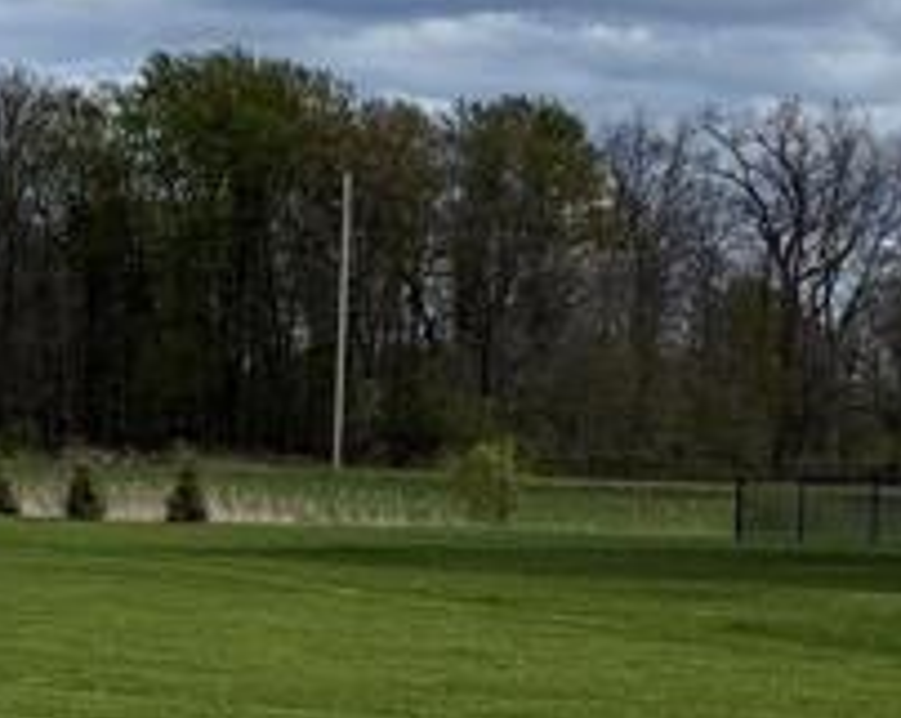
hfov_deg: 14.2
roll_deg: -1.9
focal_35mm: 119
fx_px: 3169
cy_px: 343
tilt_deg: +0.1
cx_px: -767
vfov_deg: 12.9
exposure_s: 1/4975
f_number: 1.78
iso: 80
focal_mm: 6.76
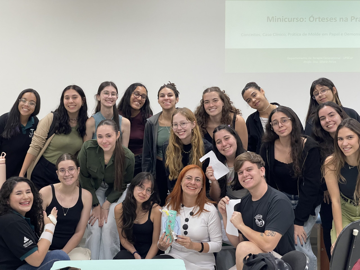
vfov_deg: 22.9
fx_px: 666
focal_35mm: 64
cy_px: 135
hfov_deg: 30.3
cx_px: 180
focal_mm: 7.5
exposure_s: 1/60
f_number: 2.2
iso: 200
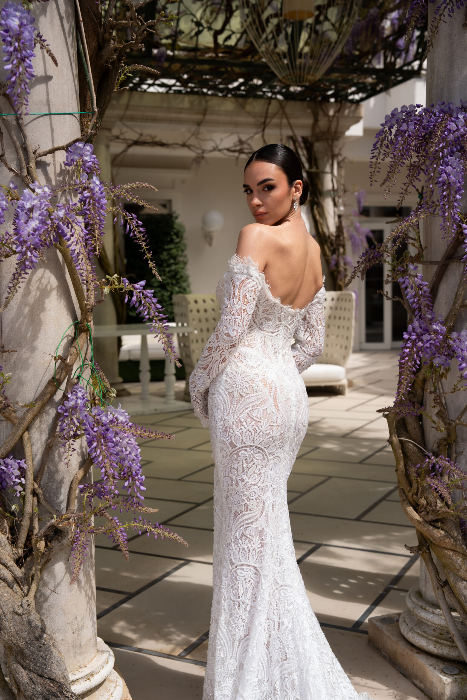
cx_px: 234
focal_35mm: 43
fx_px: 837
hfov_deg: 31.2
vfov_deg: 45.4
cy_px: 350
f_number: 4.5
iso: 64
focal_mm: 43
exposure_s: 1/640
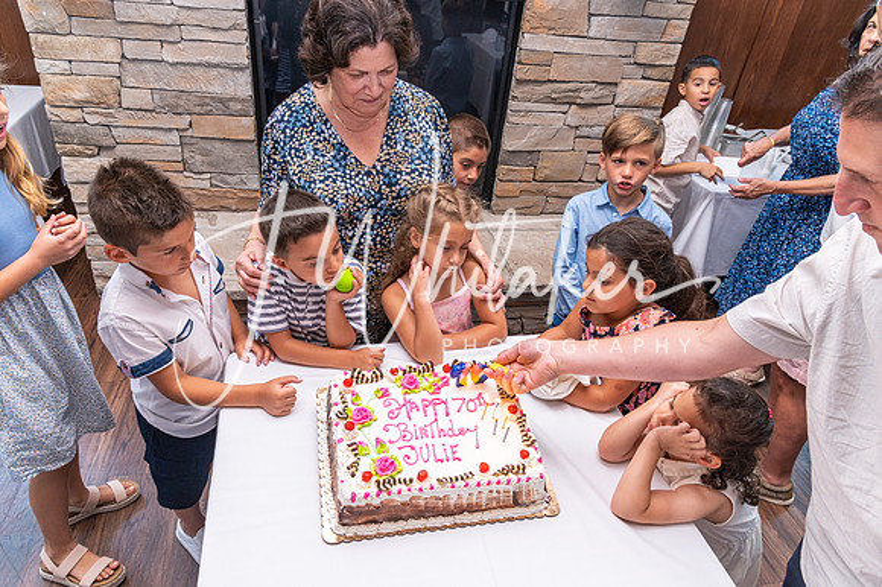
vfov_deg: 52.4
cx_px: 441
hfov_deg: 73.0
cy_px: 294
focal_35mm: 24
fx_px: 596
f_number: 10
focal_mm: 24
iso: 800
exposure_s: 1/125
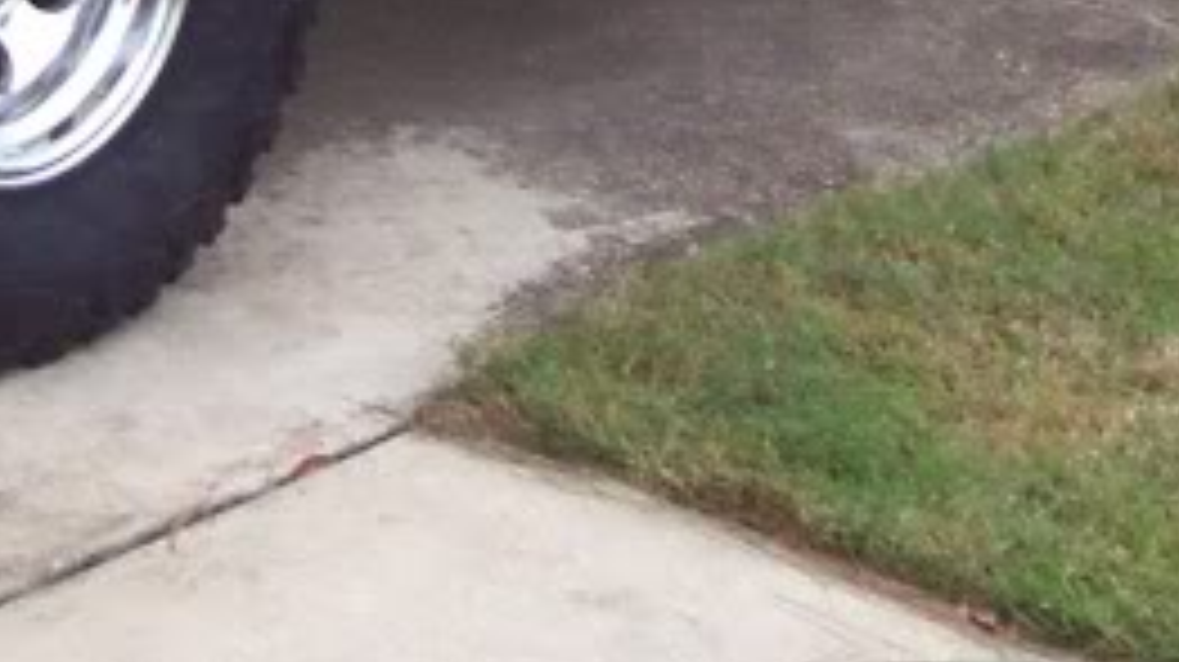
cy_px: -748
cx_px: 414
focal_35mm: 145
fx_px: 4530
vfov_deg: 7.9
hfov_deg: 14.8
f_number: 2.7
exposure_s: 1/207
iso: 80
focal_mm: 5.6
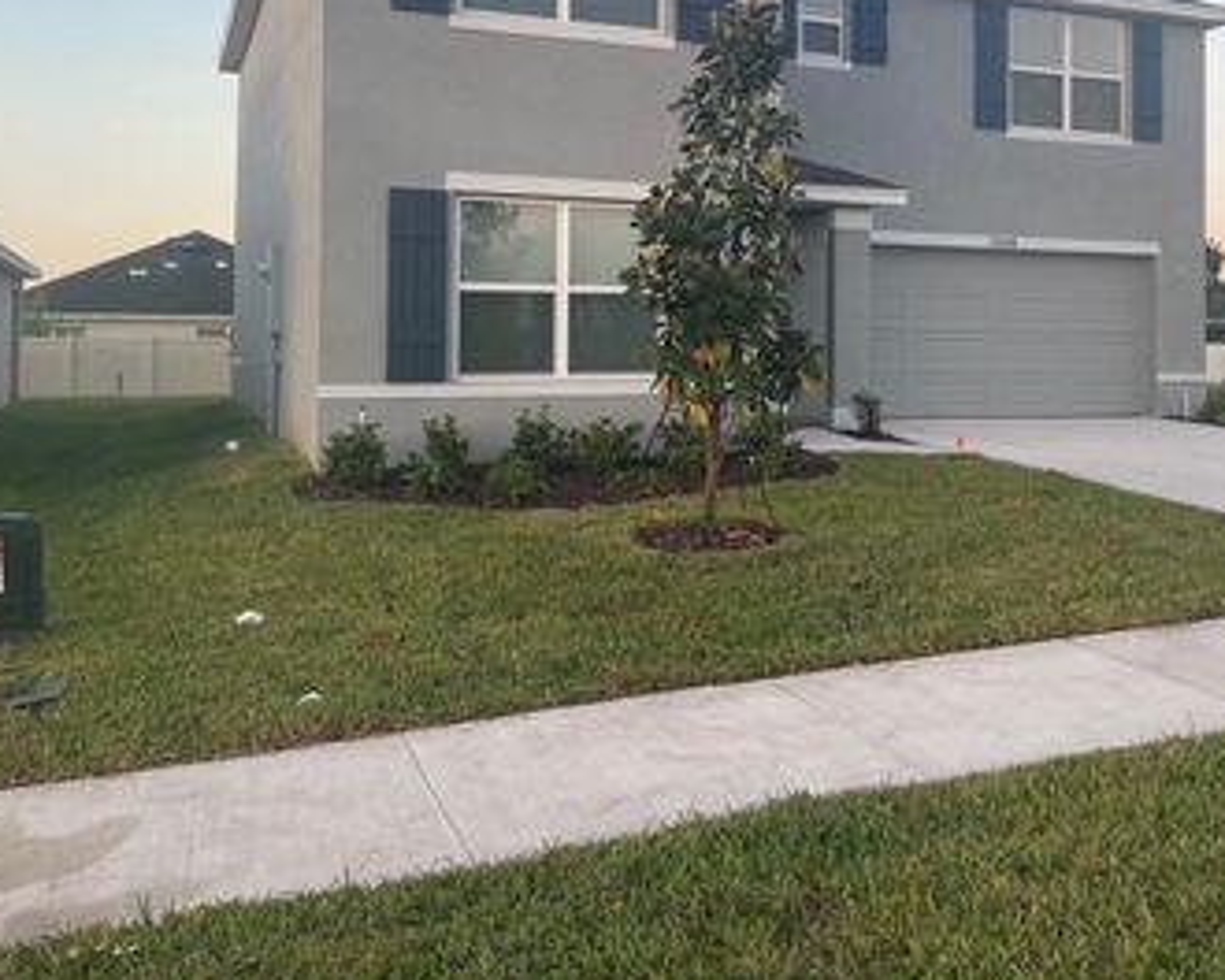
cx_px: 843
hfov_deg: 48.0
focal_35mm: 37
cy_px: 303
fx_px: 1341
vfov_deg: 39.5
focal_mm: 5.1
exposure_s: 1/121
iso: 40
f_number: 1.6
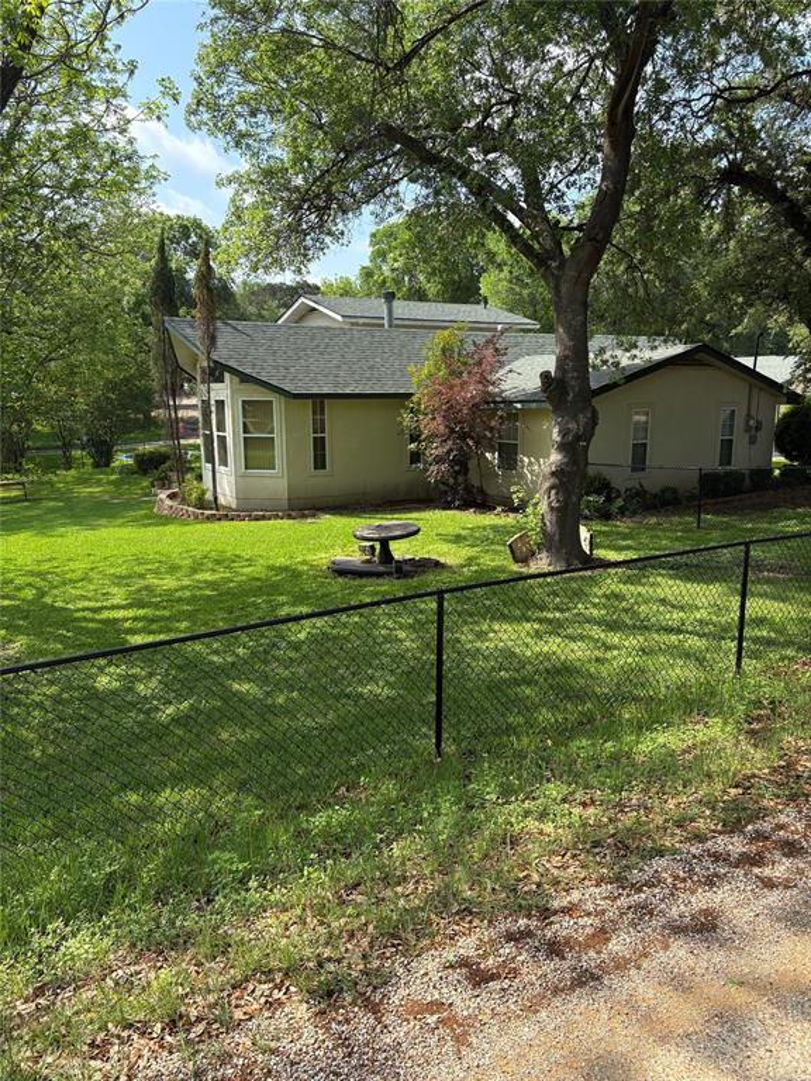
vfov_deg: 67.3
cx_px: 406
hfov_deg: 53.1
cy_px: 540
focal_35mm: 26
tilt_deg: -9.1
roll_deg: +0.2
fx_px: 812
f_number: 1.6
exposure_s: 1/1587
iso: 64
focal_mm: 5.96
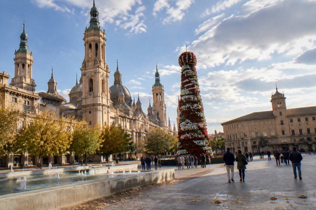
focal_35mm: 35
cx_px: 158
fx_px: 307
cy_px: 105
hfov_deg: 54.5
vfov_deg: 37.8
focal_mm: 35
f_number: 9
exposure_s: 1/640
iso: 320
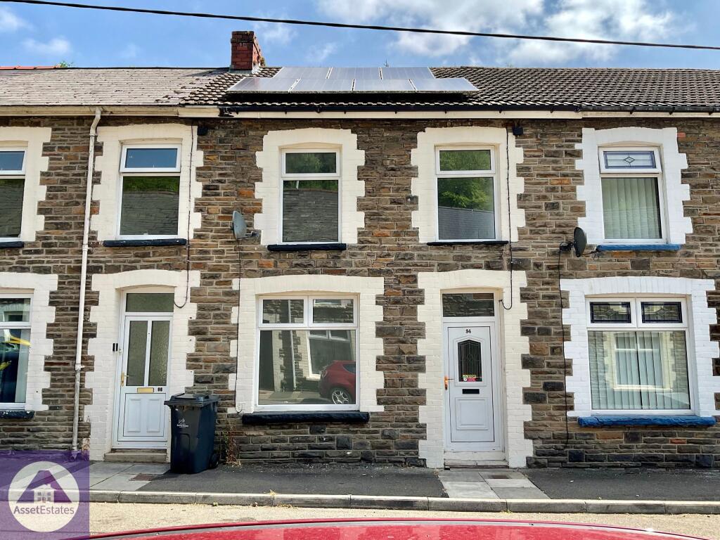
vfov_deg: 48.2
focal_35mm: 29
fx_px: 603
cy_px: 270
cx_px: 360
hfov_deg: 61.7
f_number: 1.8
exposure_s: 1/842
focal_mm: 3
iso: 16
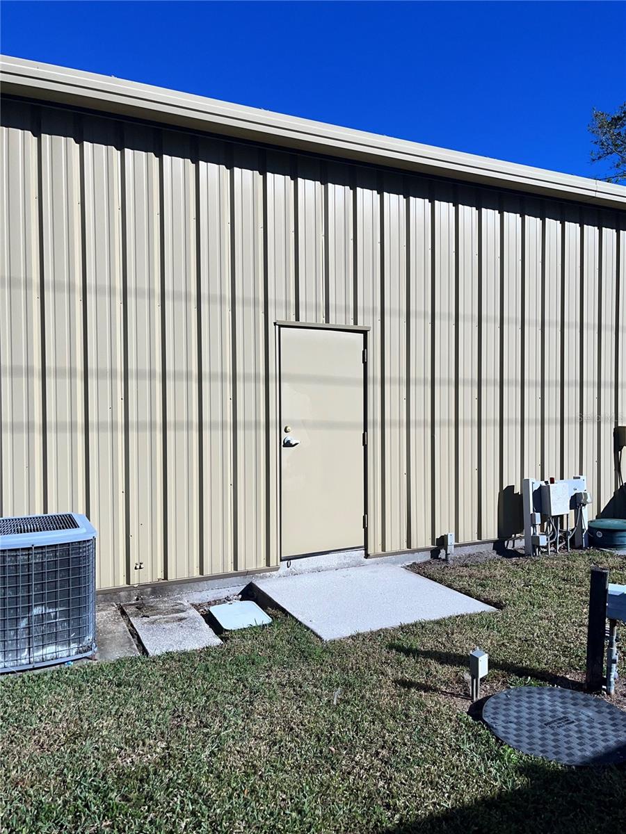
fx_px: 627
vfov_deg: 67.3
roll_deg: +0.0
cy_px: 417
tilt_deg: -2.8
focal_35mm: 26
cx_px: 313
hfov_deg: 53.1
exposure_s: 1/7874
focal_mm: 5.1
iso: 32
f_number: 1.6
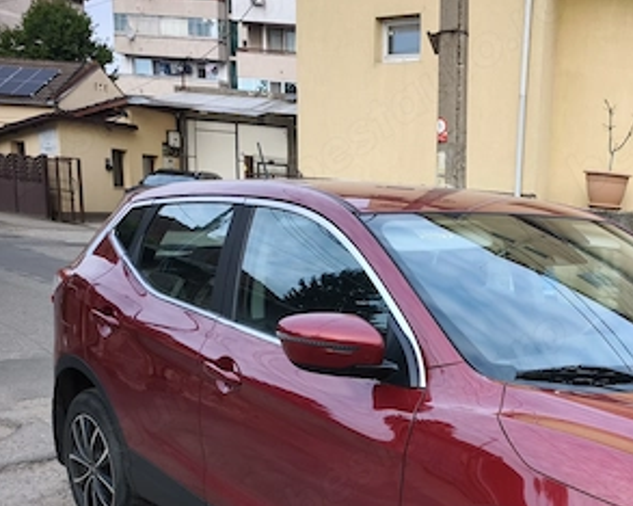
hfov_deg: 37.2
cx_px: 594
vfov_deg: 31.3
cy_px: 448
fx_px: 861
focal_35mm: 46
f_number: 1.6
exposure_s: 1/115
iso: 50
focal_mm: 6.57
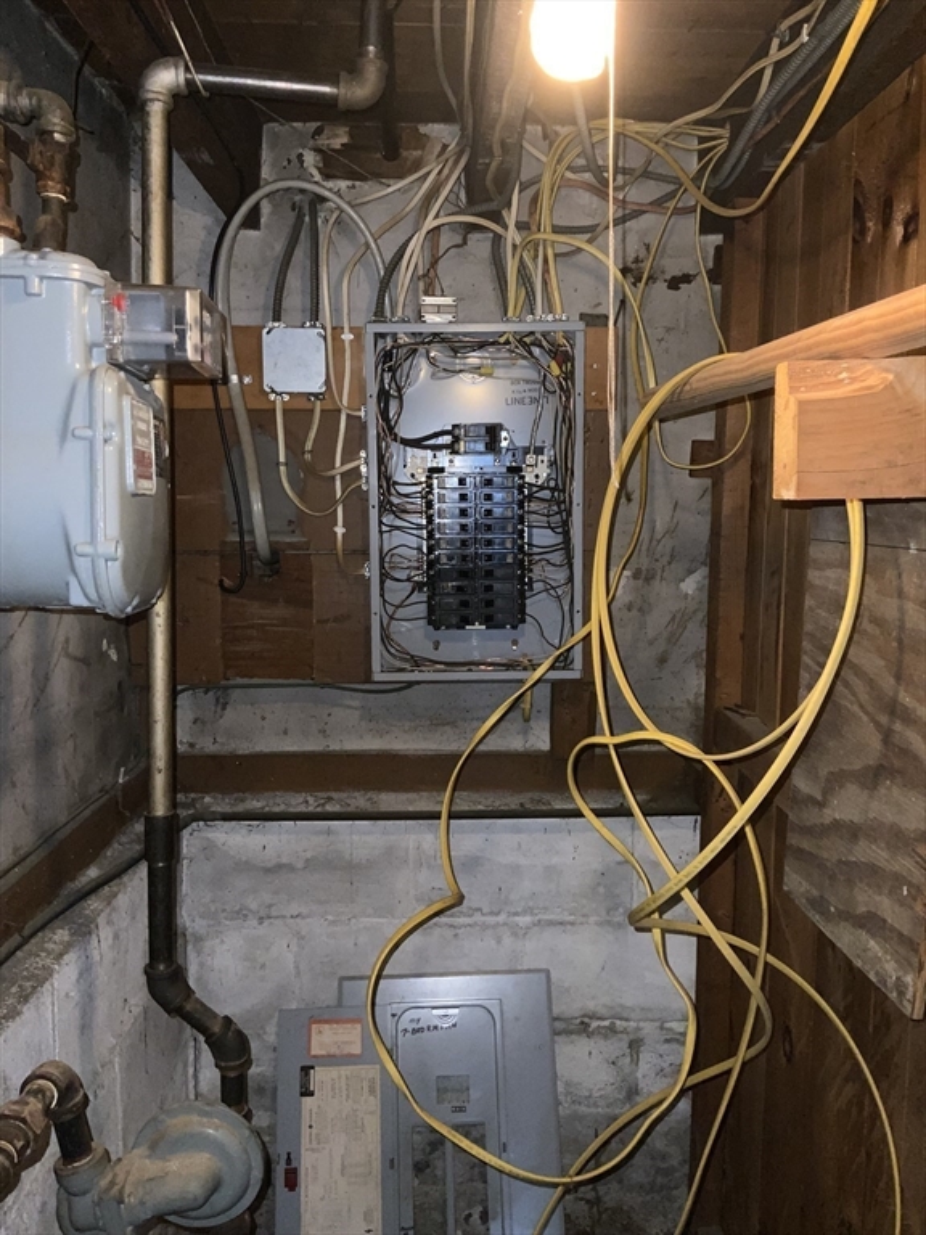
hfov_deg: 48.2
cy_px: 618
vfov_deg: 61.7
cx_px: 463
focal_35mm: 29
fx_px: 1034
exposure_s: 1/30
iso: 80
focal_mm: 3
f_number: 1.8
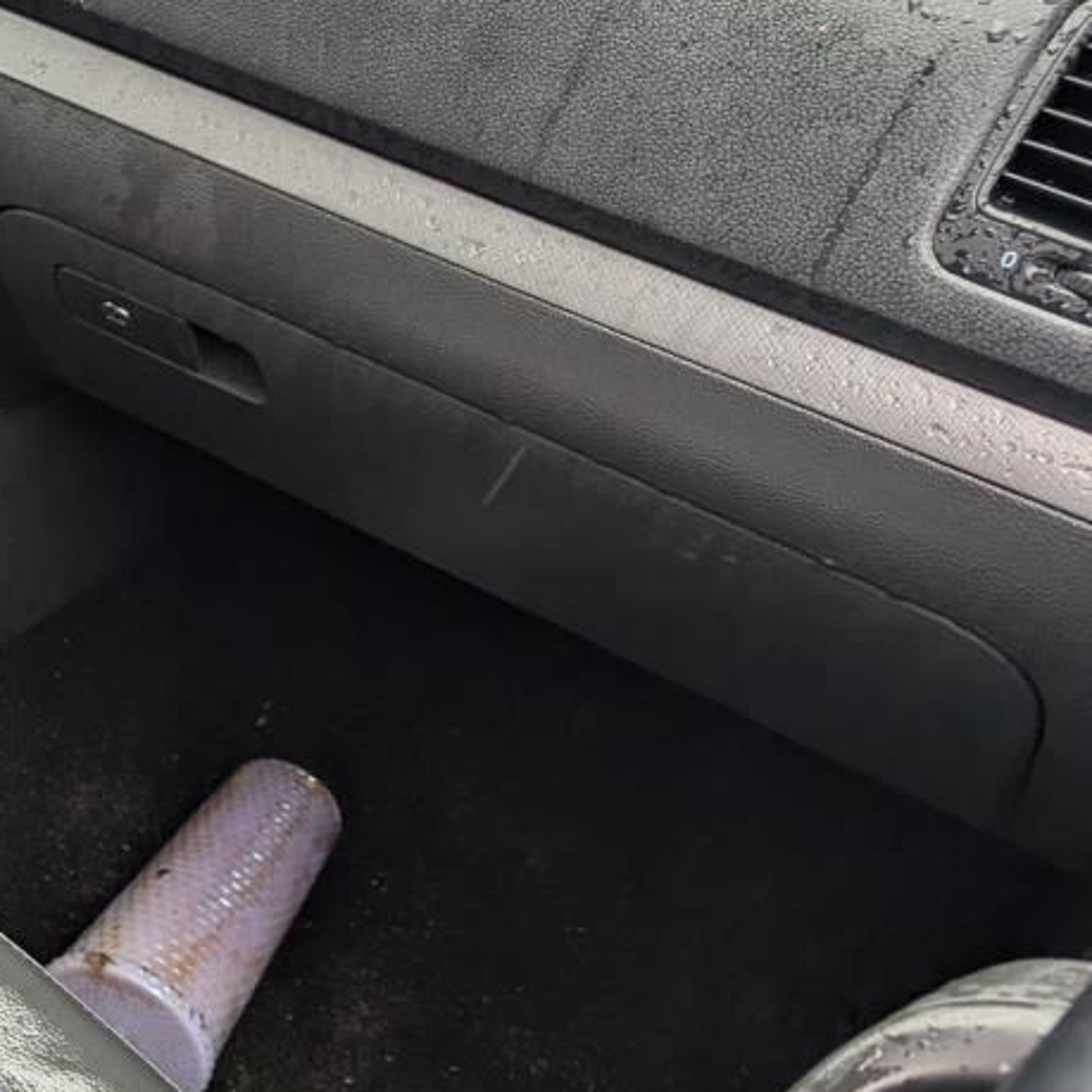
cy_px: 585
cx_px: -379
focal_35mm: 59
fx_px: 2106
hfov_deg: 24.7
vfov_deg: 29.1
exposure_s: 1/146
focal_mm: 6.9
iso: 110
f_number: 1.68
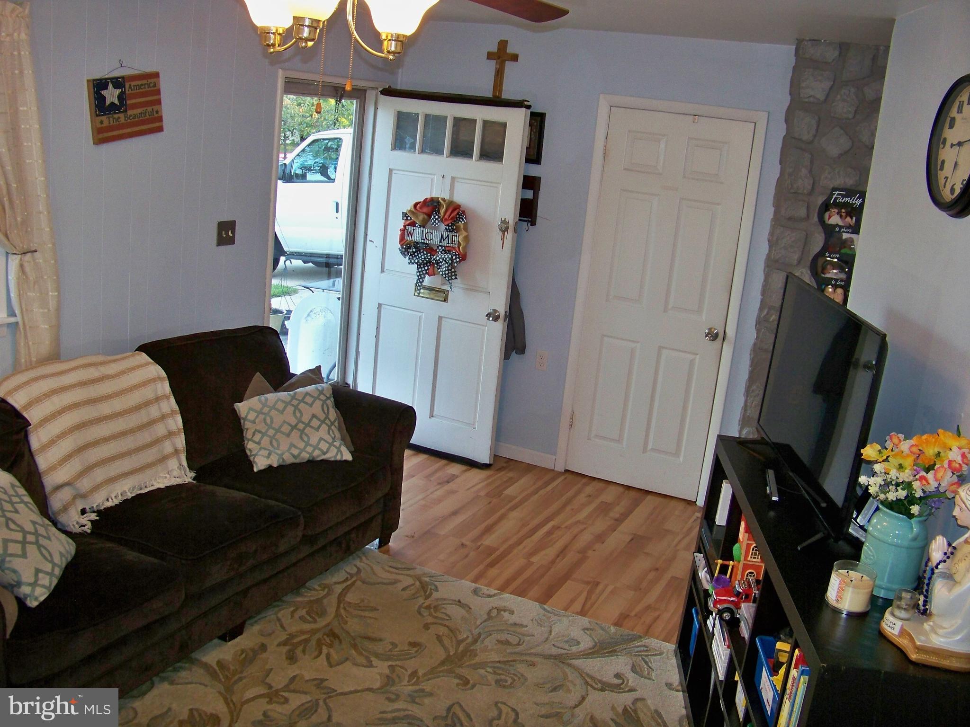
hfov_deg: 55.4
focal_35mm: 33
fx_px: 925
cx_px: 485
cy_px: 364
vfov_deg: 42.9
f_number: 2.8
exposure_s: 1/30
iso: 200
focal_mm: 5.85
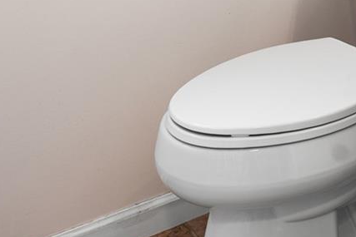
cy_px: -174
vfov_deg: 18.4
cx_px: 350
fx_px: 594
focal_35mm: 60
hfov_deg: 31.1
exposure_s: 1/1.67
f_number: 8
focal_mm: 16
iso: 200
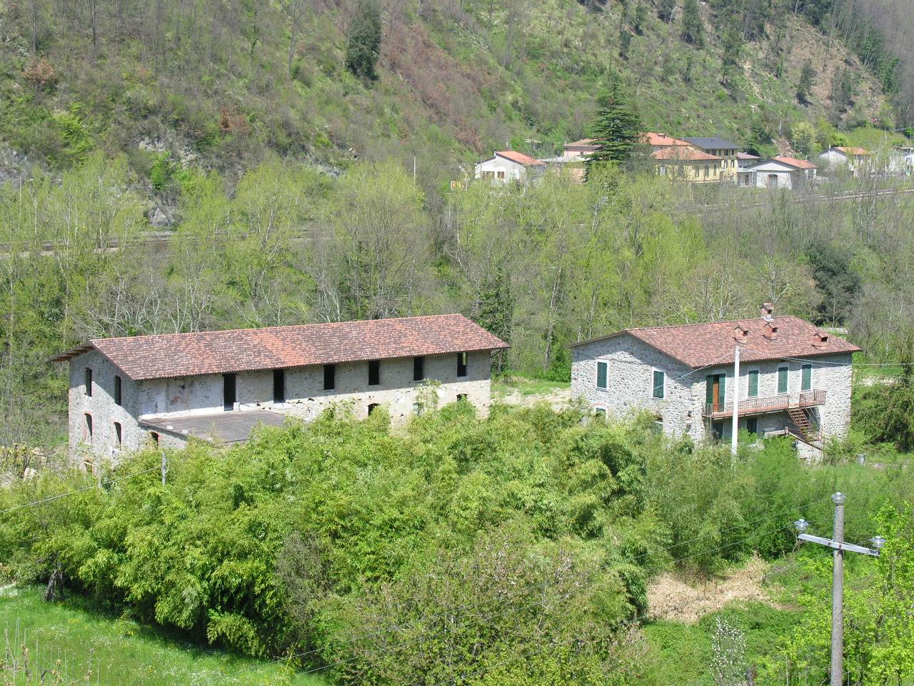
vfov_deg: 20.7
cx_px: 457
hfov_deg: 27.4
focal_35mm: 71
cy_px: 343
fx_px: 1875
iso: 50
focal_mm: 18
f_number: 5.9
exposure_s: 1/116
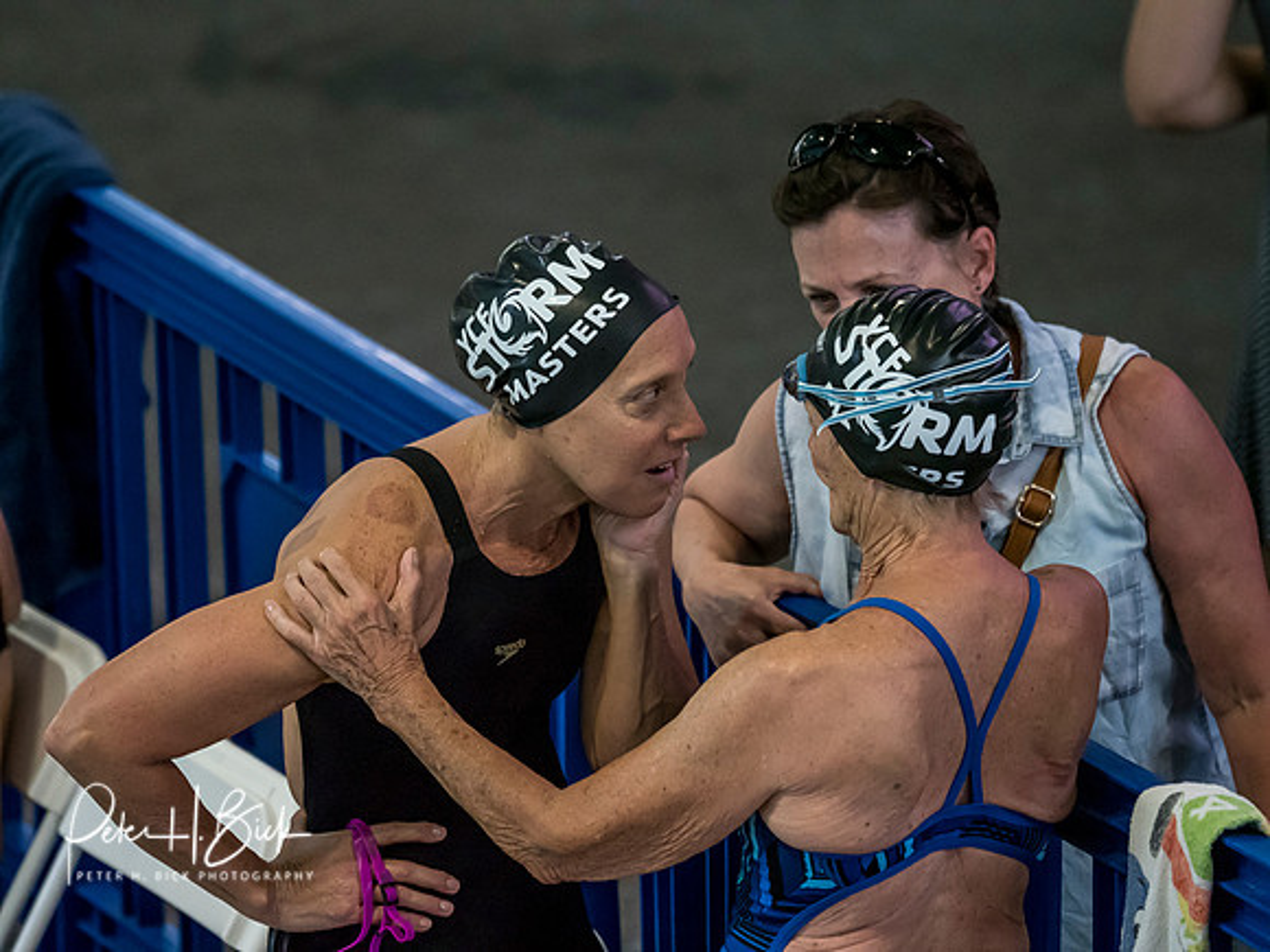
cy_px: 476
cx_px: 635
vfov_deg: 3.7
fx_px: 14712
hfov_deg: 4.9
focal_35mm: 401
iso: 4000
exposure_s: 1/1000
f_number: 2.8
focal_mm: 200
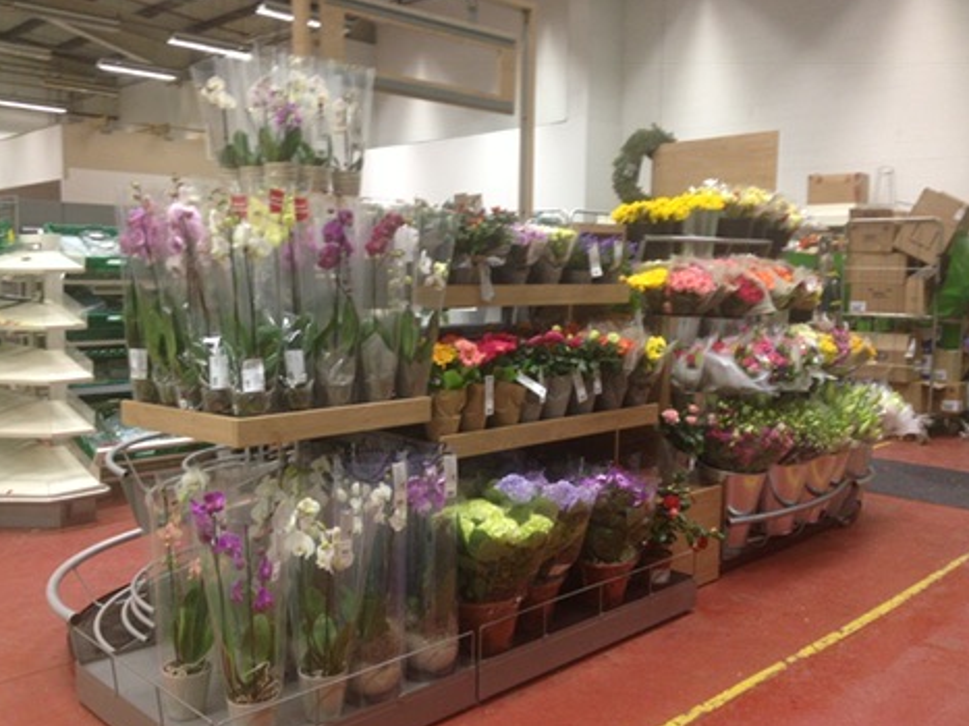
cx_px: 479
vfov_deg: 39.6
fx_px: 1007
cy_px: 363
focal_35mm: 36
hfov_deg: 51.4
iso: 160
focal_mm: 4.28
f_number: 2.4
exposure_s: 1/20
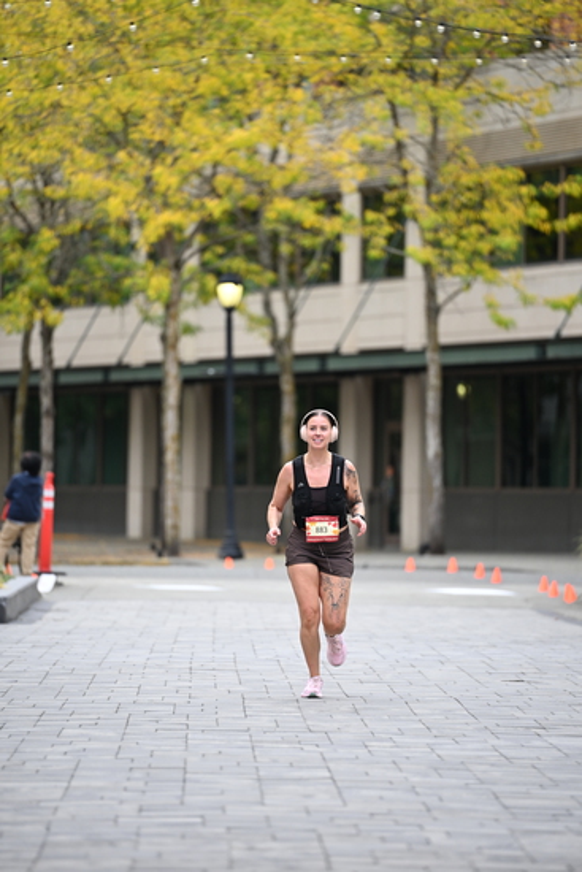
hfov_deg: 6.9
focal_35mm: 200
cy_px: 436
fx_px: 4847
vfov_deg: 10.3
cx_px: 291
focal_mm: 200
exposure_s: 1/2000
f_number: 2.8
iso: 640
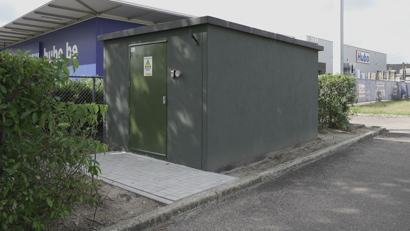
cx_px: 204
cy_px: 92
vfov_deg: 40.0
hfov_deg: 66.1
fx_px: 315
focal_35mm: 29
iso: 500
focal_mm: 18
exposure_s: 1/1600
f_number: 3.2
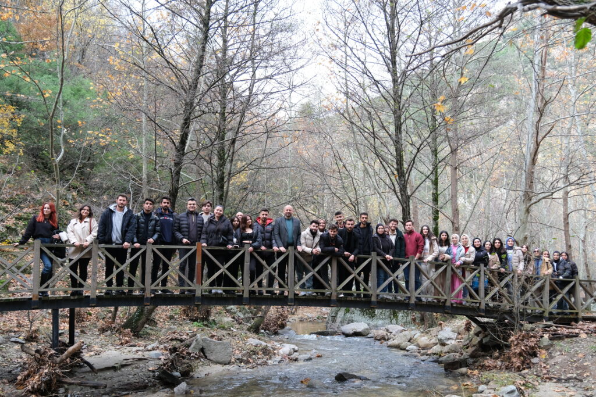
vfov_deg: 41.1
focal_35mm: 32
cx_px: 298
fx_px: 530
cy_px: 198
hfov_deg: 58.7
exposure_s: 1/90
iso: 160
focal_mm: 21.3
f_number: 3.6
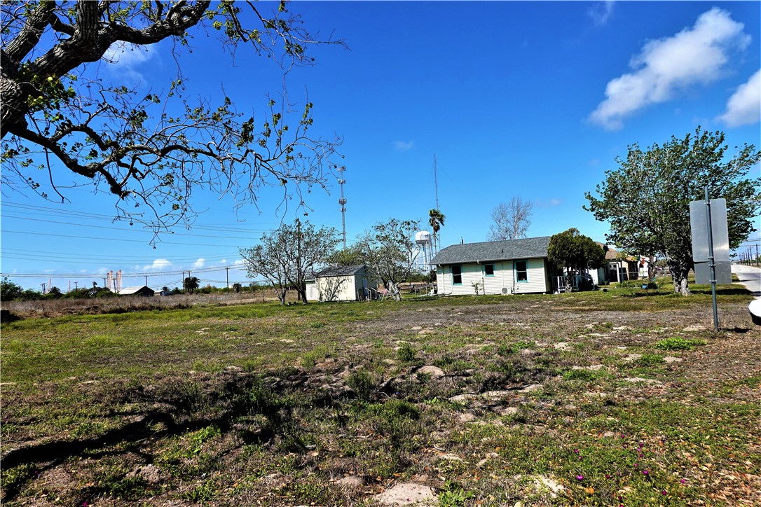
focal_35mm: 24
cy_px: 254
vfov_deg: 53.1
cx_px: 380
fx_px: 507
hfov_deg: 73.7
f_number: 5
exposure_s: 1/1000
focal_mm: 9
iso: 100
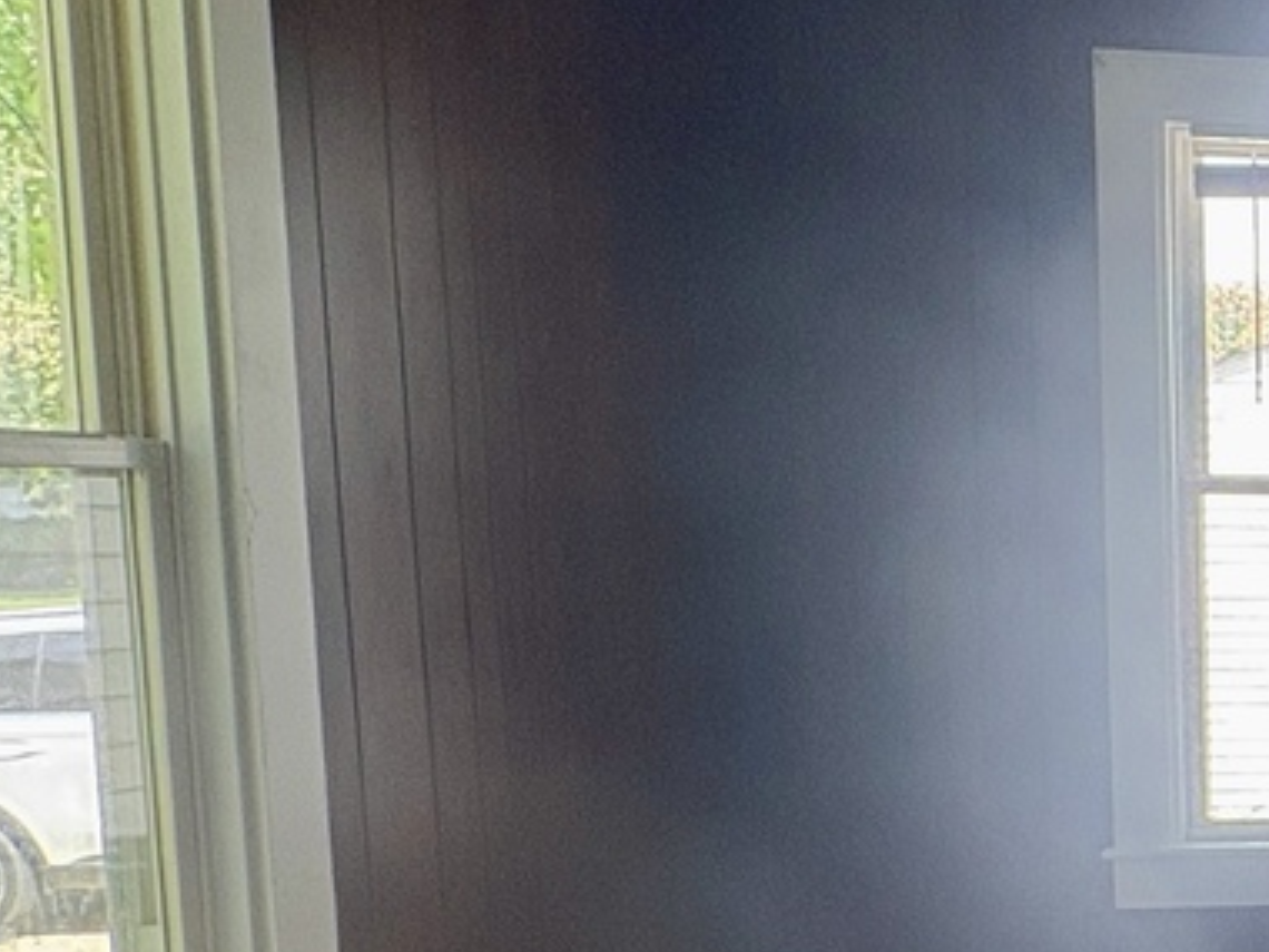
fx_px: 1943
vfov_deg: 27.2
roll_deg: -1.7
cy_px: 708
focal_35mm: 53
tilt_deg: -6.1
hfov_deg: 26.6
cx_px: 1880
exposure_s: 1/99
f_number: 2.2
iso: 200
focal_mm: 2.22
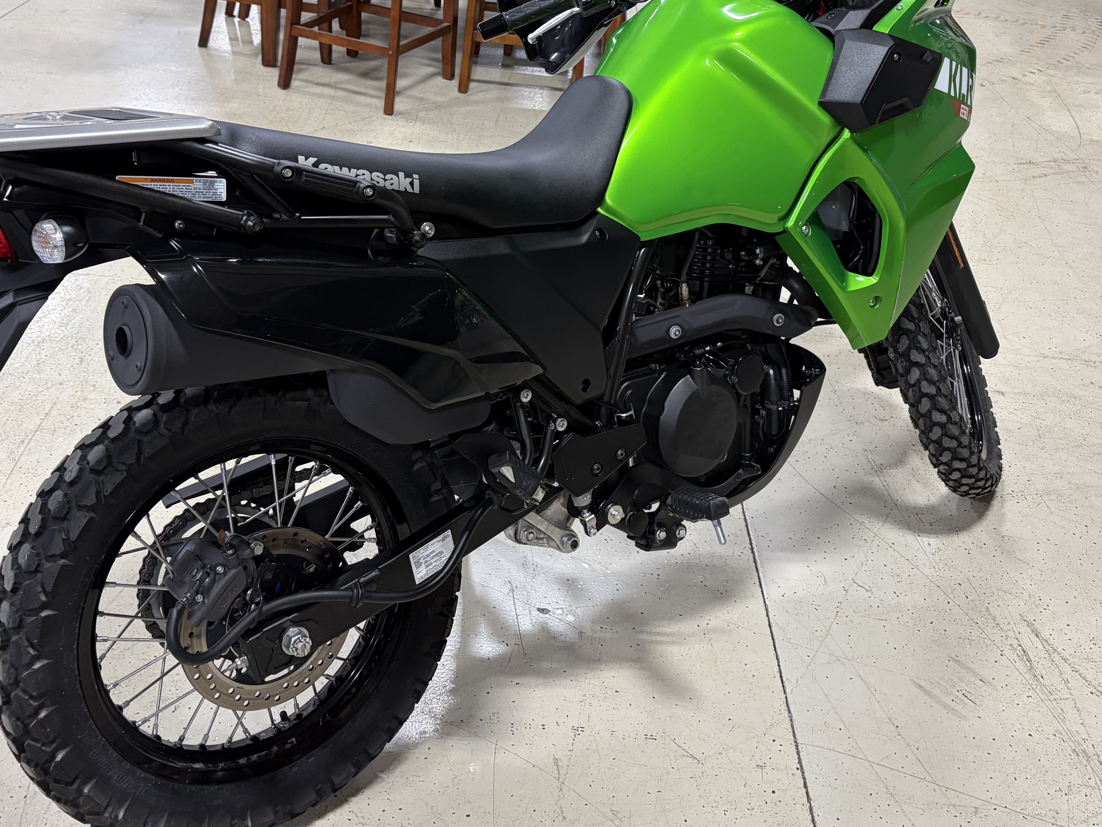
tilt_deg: -25.9
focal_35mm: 38
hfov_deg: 49.0
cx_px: 554
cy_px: 267
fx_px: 1210
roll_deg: -4.4
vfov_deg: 37.3
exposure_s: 1/60
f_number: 1.6
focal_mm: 5.96
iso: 160
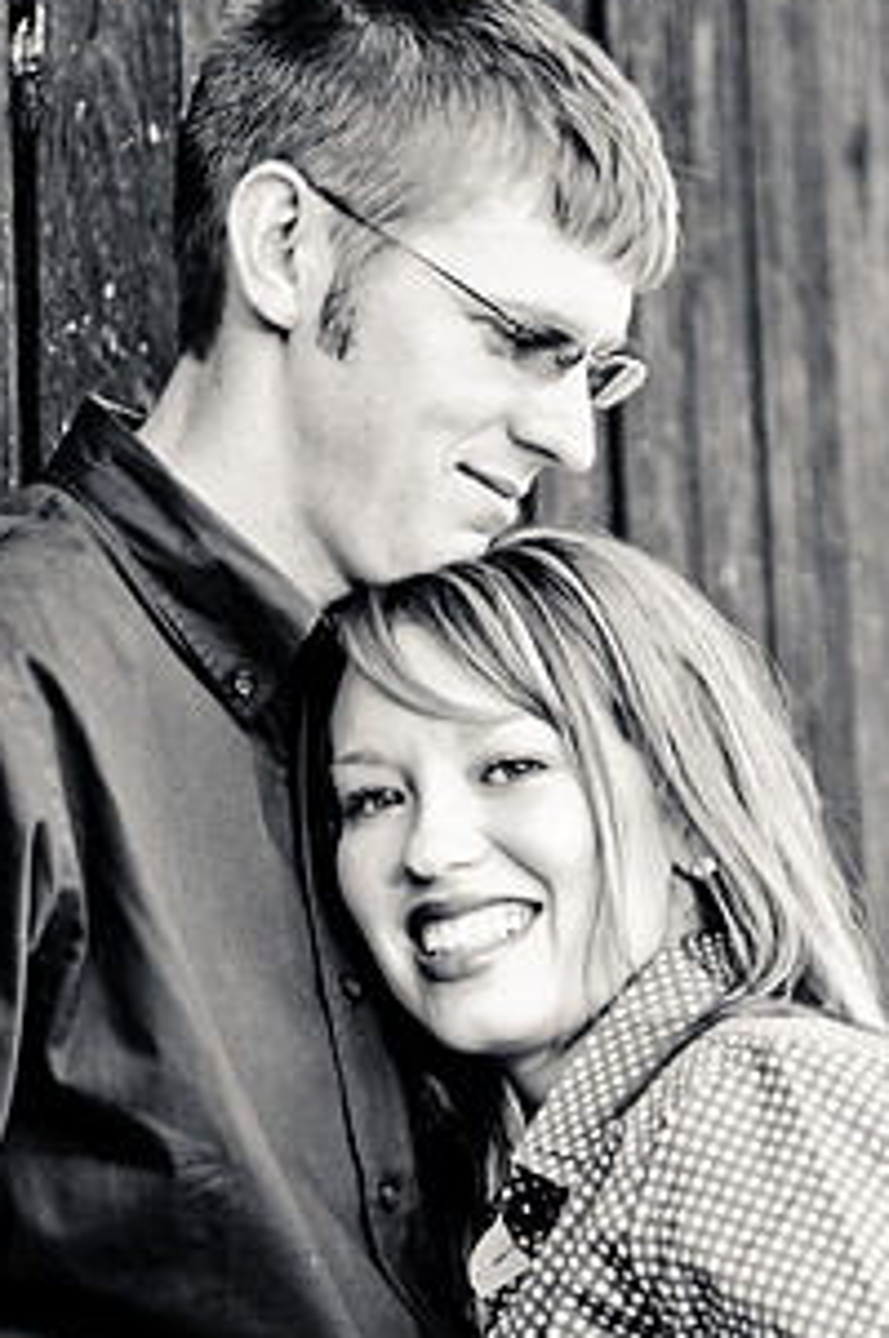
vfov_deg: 14.8
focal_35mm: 139
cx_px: 567
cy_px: 862
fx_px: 5160
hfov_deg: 9.8
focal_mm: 62
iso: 160
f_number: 2.8
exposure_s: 1/160
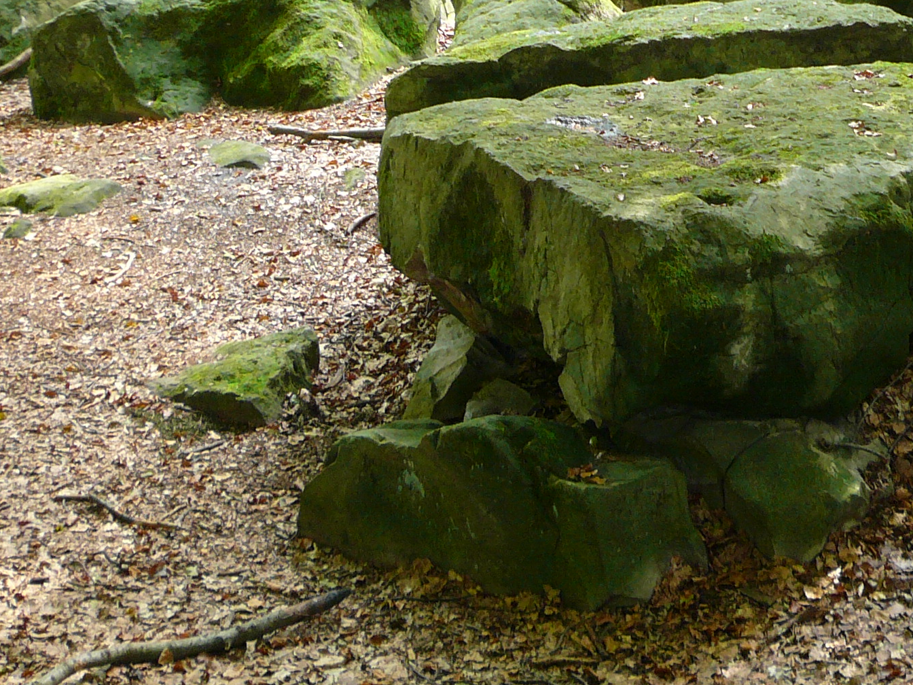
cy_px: 164
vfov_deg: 22.7
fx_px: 1688
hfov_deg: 29.9
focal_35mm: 64
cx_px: 665
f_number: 2.8
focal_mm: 4.6
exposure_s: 1/25
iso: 100
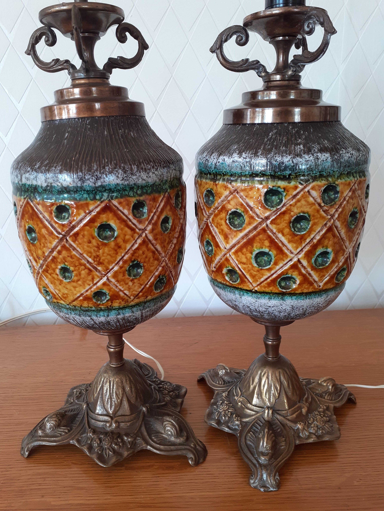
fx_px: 399
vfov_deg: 65.3
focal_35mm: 27
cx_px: 192
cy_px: 256
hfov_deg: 51.4
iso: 50
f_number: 1.9
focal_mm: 3.6
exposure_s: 1/50
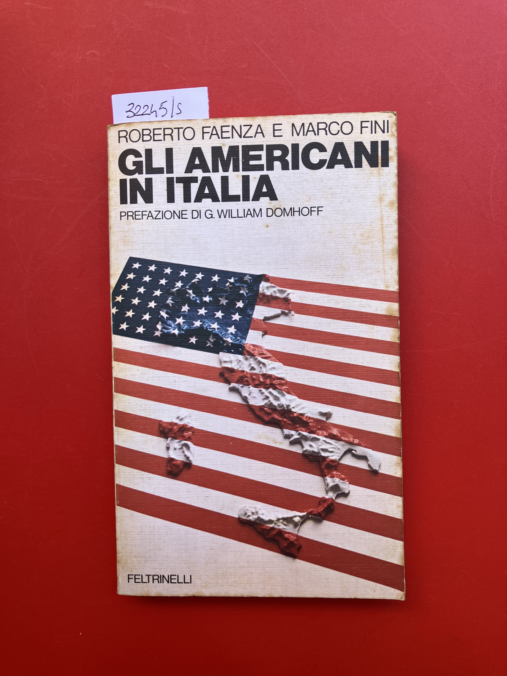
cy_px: 338
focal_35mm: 28
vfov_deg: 63.4
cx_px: 254
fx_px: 547
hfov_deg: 49.7
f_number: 1.8
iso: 40
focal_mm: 3.99
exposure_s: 1/100
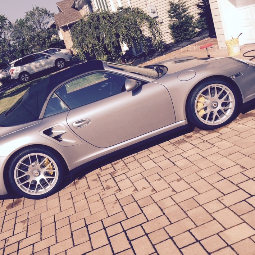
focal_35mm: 37
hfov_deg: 44.5
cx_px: 94
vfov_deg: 44.9
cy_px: 120
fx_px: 308
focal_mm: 4.2
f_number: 2.2
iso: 32
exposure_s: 1/2083
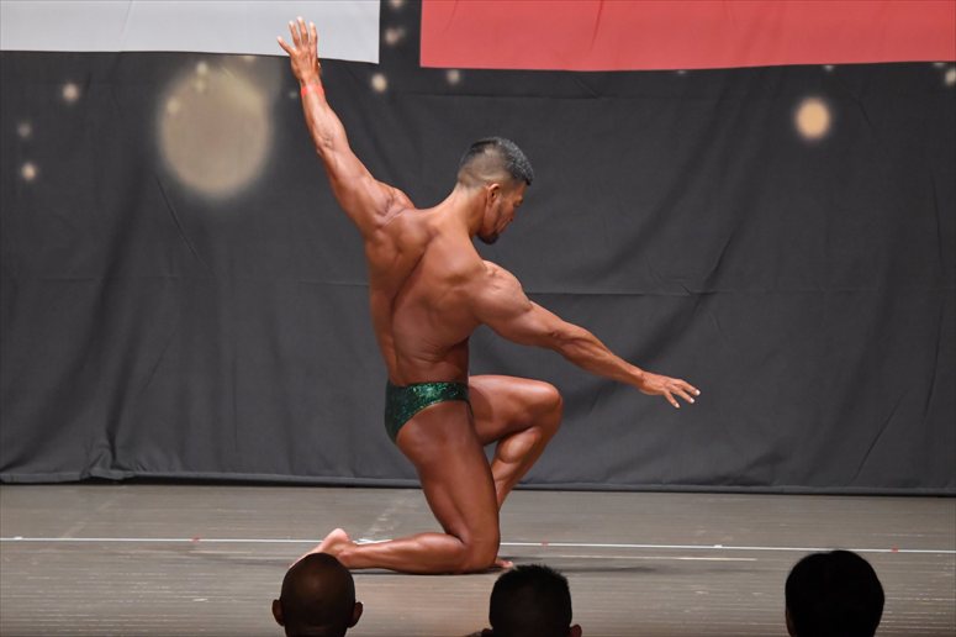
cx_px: 478
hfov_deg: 8.6
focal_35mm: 240
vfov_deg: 5.7
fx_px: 6370
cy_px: 318
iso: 6400
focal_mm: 160
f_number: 5.6
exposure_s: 1/400
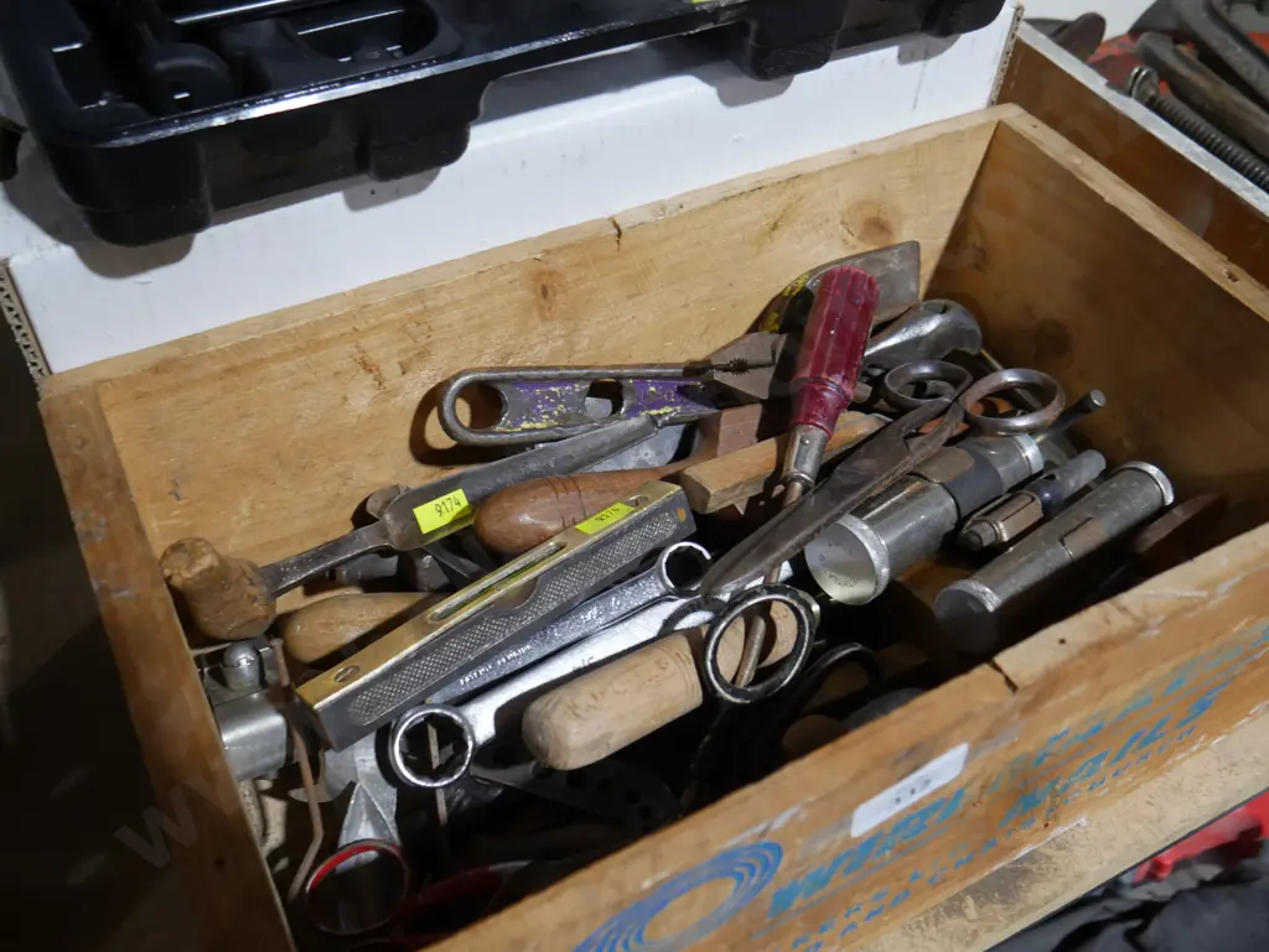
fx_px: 1247
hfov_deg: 53.9
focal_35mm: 34
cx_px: 634
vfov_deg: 41.8
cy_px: 476
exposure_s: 1/60
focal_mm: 17
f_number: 4
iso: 640
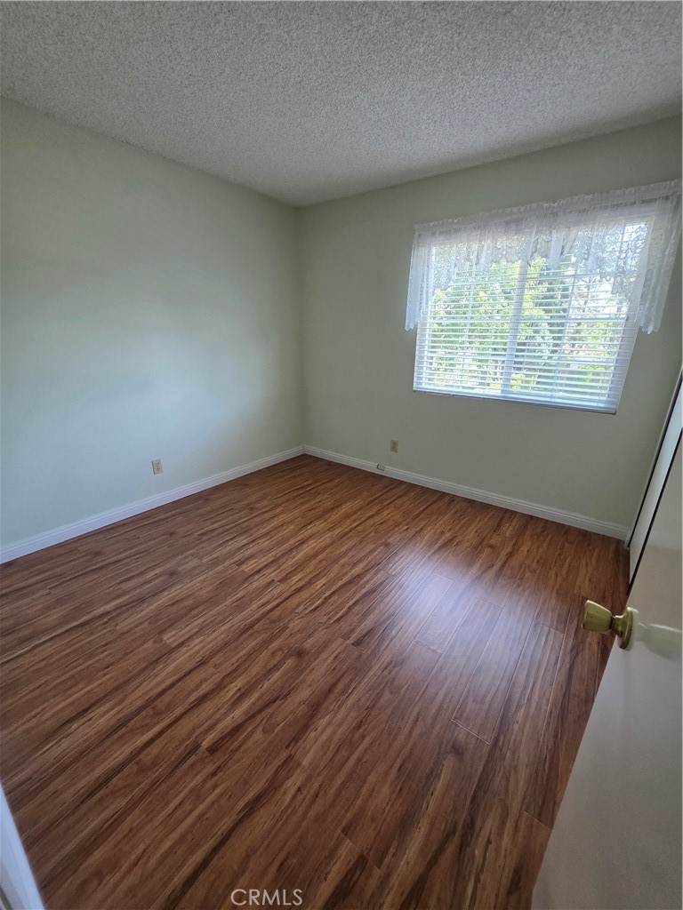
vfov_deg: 106.2
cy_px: 455
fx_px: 342
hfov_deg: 89.9
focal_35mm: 13
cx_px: 342
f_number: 1.9
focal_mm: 2.2
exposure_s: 1/120
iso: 250
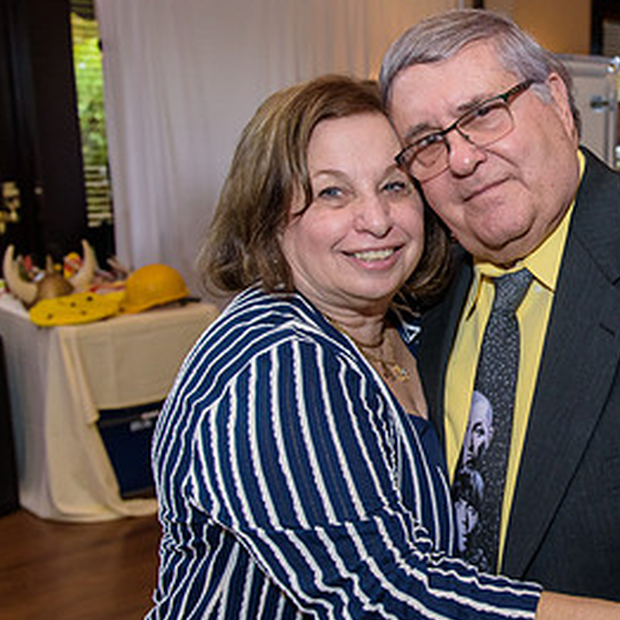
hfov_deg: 31.7
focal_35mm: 49
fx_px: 993
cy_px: 330
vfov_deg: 34.7
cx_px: 637
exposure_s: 1/125
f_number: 3.2
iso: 1250
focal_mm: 26
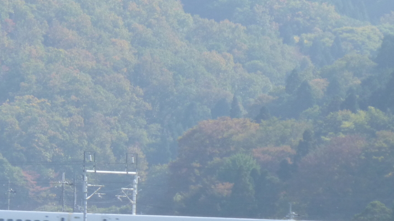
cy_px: 217
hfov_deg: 3.8
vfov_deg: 2.1
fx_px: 5922
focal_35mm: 567
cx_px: -16
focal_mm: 41.3
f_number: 5.6
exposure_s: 1/250
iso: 100
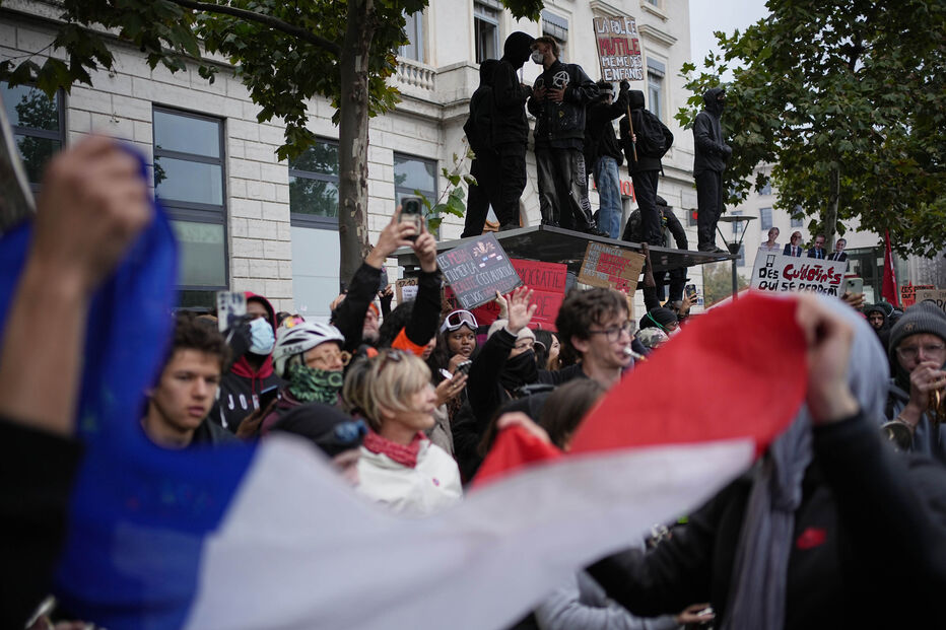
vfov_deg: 37.8
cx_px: 473
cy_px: 315
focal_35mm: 35
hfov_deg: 54.4
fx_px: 919
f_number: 2
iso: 400
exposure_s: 1/3200
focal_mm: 35
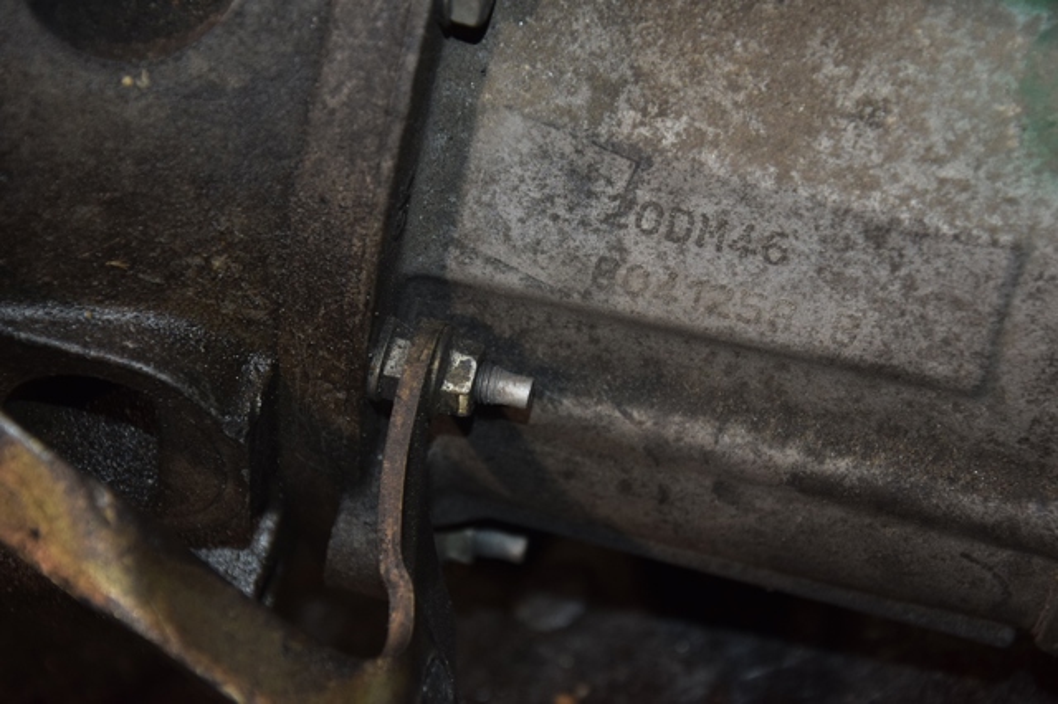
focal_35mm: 105
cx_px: 529
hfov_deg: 19.5
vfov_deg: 13.0
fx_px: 3084
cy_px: 352
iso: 800
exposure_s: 1/60
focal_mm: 70
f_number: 5.3
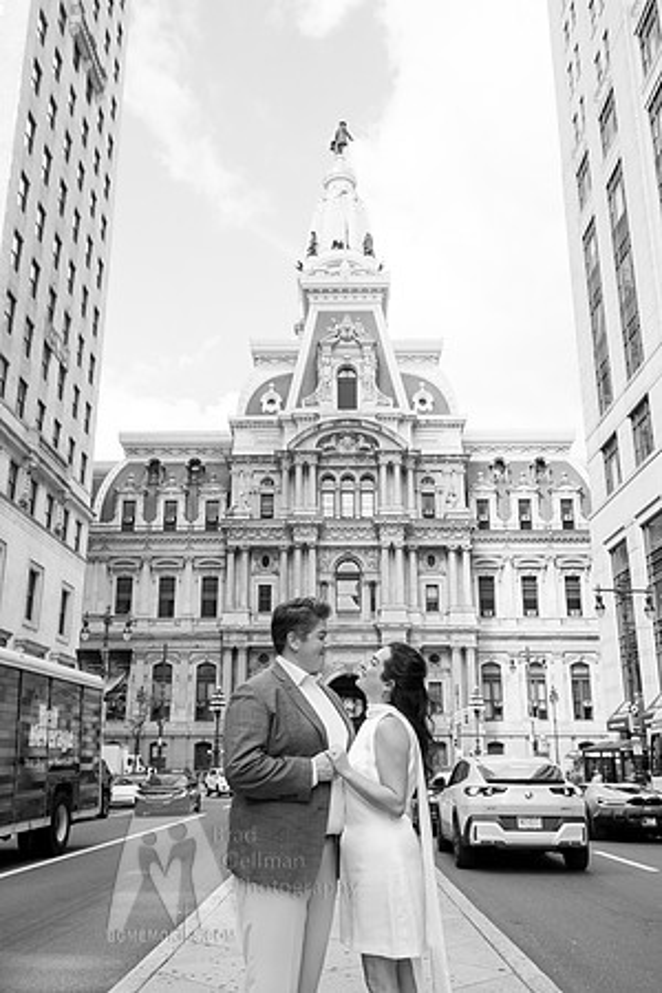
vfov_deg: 58.7
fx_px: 883
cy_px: 496
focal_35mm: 32
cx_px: 331
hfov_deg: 41.1
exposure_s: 1/640
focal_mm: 32
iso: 800
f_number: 6.3
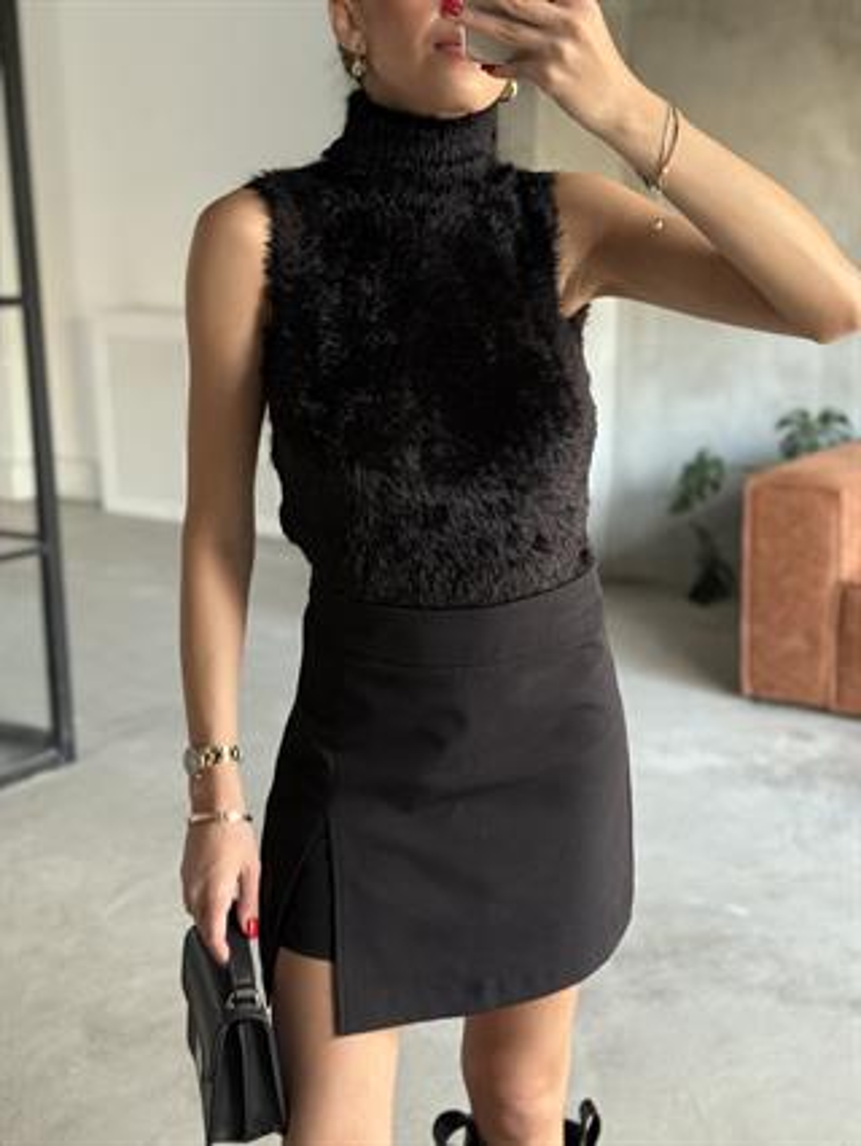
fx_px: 1590
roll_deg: +1.6
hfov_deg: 30.3
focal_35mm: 48
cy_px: 573
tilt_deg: -32.9
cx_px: 430
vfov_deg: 39.6
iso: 500
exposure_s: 1/40
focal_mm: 6.76
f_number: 1.78
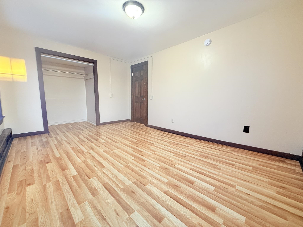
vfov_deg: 85.7
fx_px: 123
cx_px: 152
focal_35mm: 14
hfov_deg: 102.1
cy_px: 114
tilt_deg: -7.7
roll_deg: -1.2
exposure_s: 1/60
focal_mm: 2.22
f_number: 2.2
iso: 250
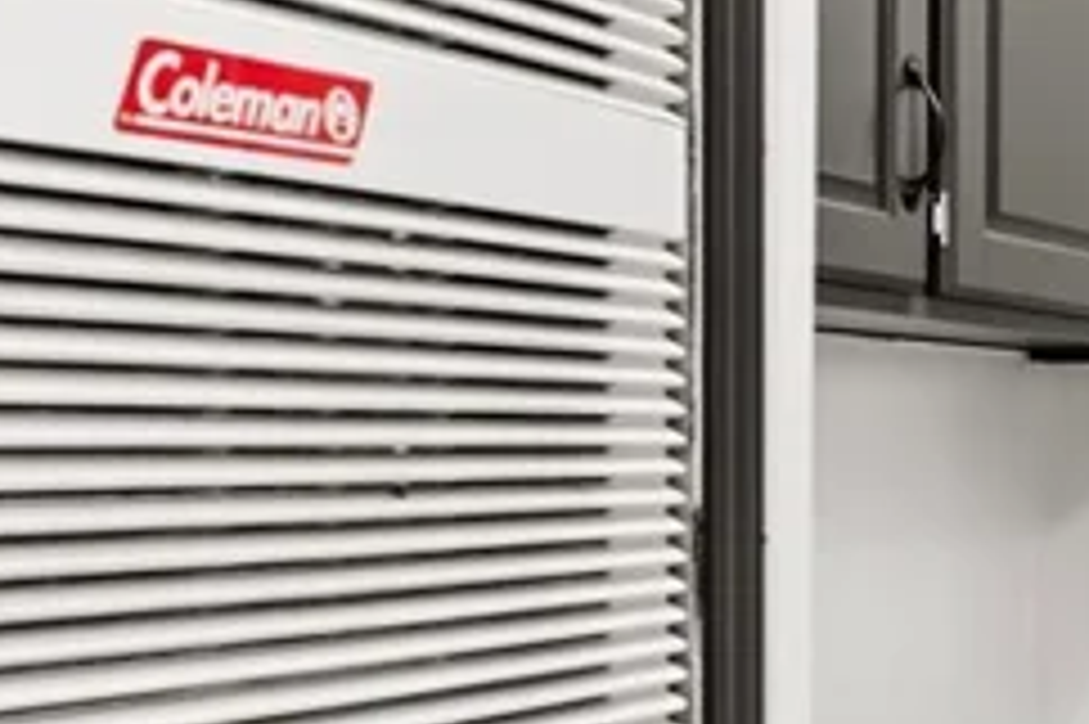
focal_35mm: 72
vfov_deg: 18.9
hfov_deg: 18.8
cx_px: 2128
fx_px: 2176
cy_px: 452
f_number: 7.1
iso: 500
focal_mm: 17
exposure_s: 1/13
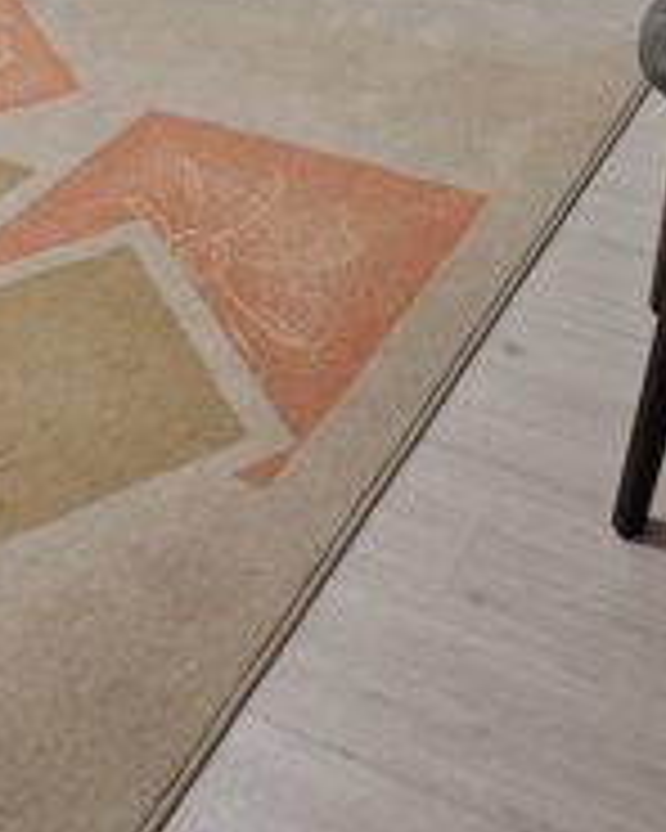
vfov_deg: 24.6
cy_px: -477
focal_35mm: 55
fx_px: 1355
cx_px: 454
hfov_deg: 27.4
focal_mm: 2.2
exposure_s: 1/50
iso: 400
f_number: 2.2
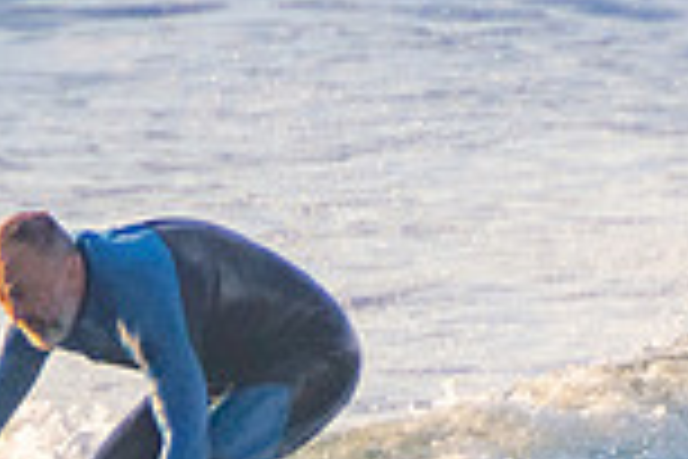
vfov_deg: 0.6
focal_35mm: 2354
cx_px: 180
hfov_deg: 0.9
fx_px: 44984
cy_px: 736
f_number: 5.6
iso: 560
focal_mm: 400
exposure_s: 1/1250
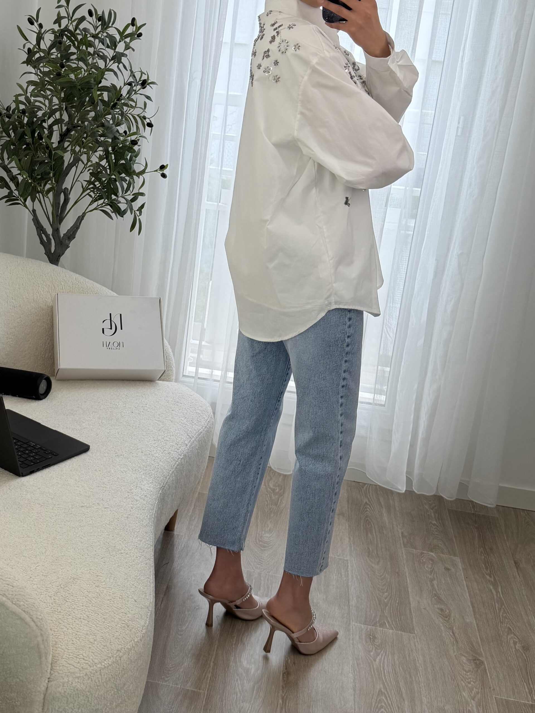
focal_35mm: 24
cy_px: 356
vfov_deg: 71.6
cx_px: 268
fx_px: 495
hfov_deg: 56.8
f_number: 1.78
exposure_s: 1/305
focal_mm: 6.76
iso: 80
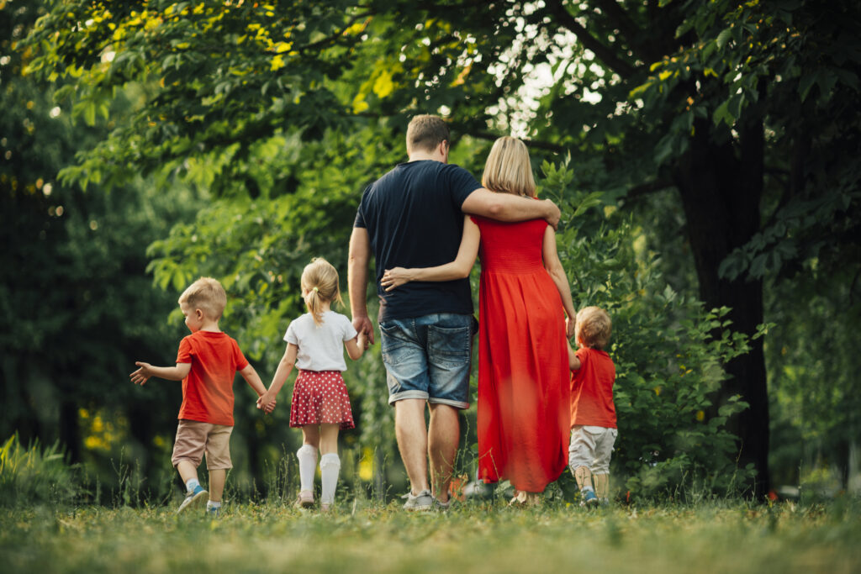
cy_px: 287
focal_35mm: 105
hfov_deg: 19.5
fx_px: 2511
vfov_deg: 13.0
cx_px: 430
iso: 100
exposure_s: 1/320
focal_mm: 105
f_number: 2
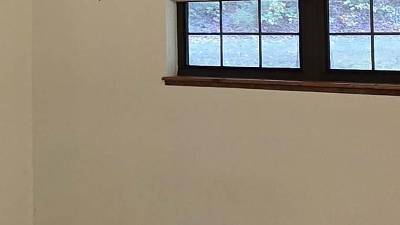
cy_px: 4
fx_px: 679
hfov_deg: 31.5
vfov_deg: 18.4
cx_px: 52
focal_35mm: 64
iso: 500
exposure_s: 1/60
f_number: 2.2
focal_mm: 2.2
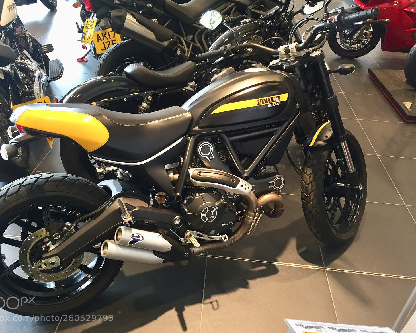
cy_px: 169
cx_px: 192
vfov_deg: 47.1
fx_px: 382
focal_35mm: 31
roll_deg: -4.6
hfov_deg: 57.1
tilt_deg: -33.3
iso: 50
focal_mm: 4.15
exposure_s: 1/33
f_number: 2.2
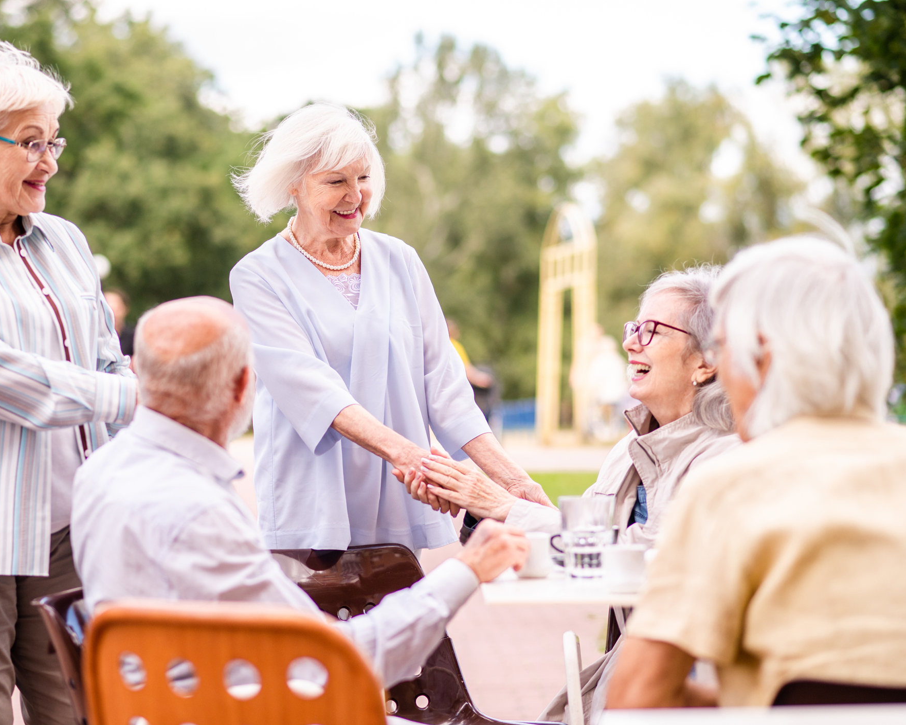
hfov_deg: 19.9
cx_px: 375
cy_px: 362
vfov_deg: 16.0
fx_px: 2574
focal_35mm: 96
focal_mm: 85
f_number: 2.5
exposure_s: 1/1600
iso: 400
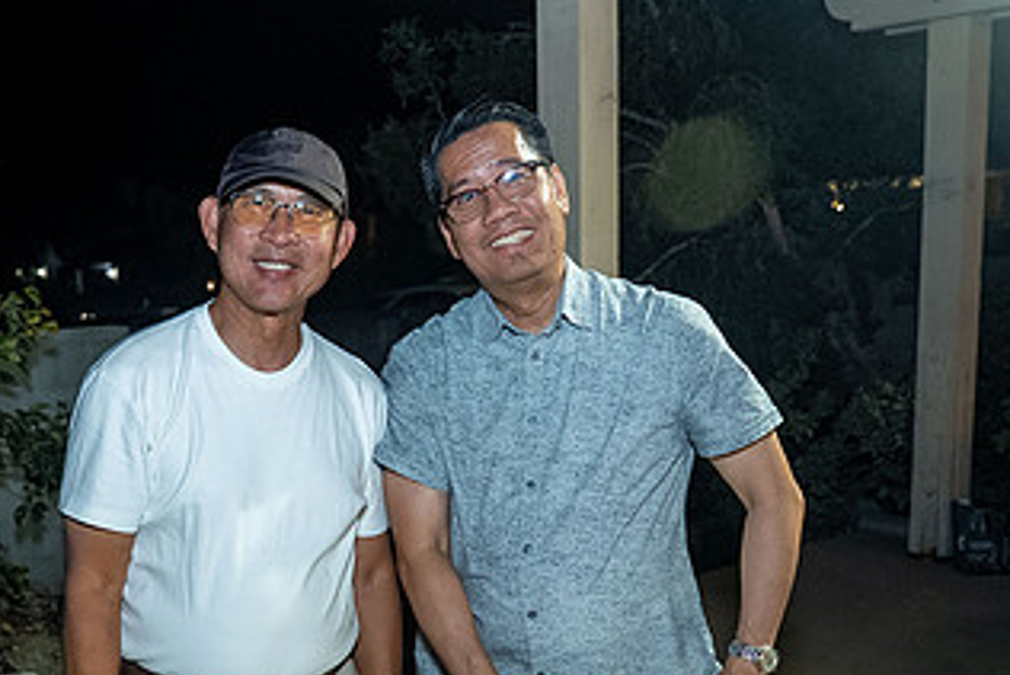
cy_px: 494
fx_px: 1235
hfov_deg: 43.7
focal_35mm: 44
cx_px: 316
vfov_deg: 30.1
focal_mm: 24
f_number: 3.5
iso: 2000
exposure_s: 1/100
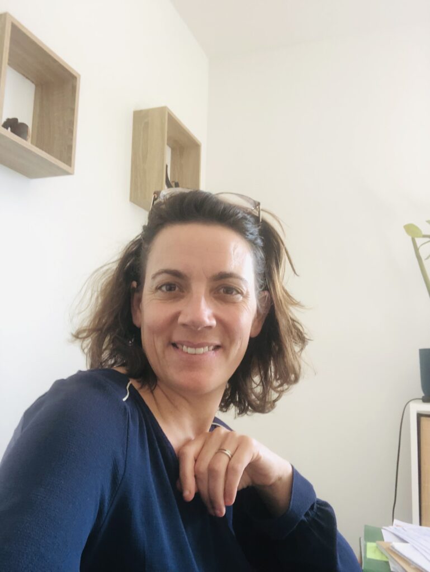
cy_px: 286
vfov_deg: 56.8
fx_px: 530
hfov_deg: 44.2
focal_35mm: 32
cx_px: 215
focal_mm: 2.87
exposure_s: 1/60
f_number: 2.2
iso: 100
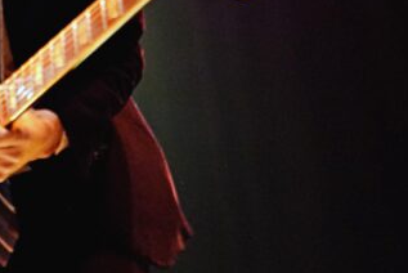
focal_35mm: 113
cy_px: -6
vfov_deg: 12.0
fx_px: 1282
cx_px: -152
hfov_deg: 16.8
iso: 12800
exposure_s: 1/80
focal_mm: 35
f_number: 4
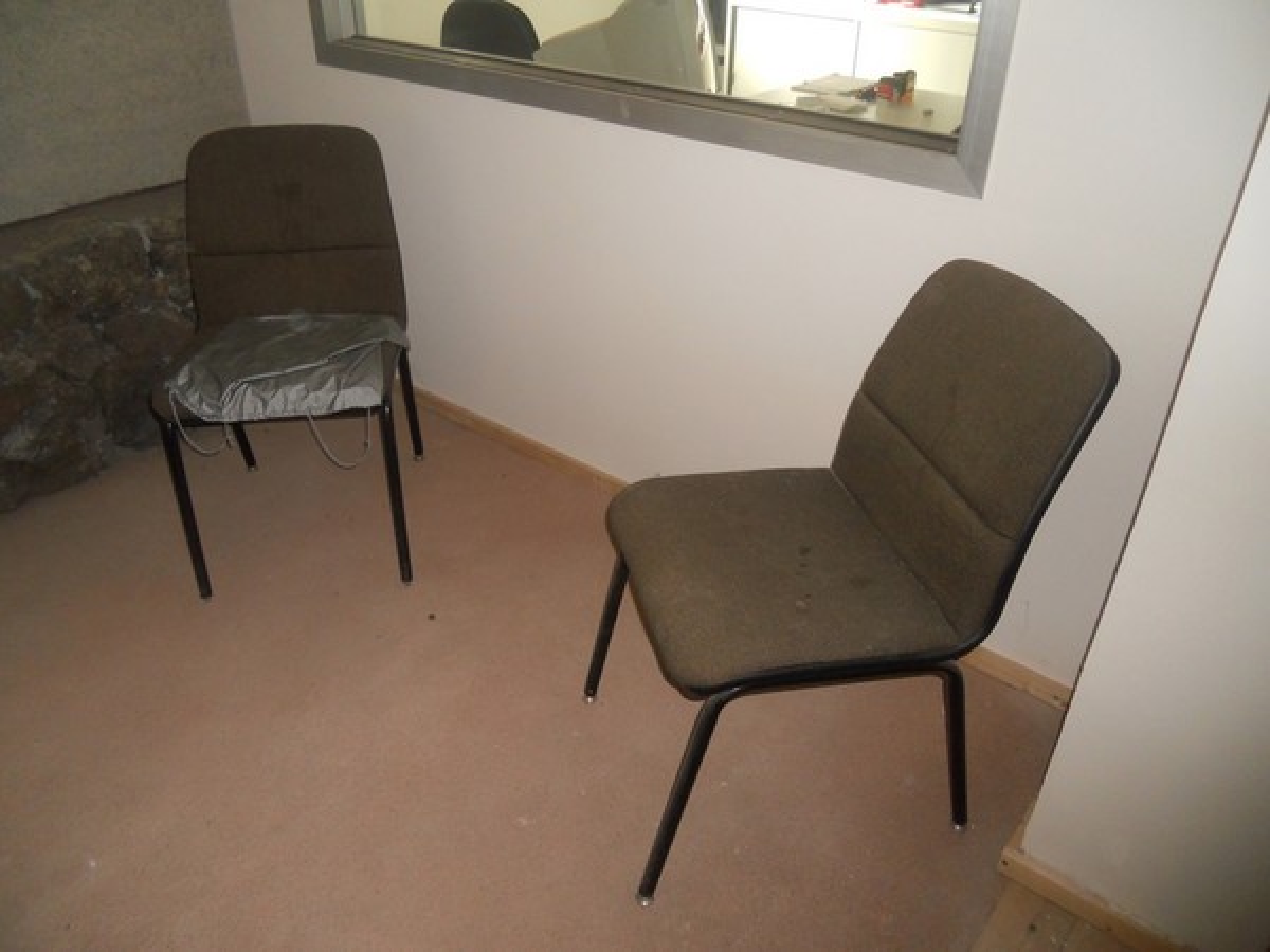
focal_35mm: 27
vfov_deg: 51.4
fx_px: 991
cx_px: 635
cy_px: 476
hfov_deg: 65.3
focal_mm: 4.9
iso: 200
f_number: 3.2
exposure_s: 1/25
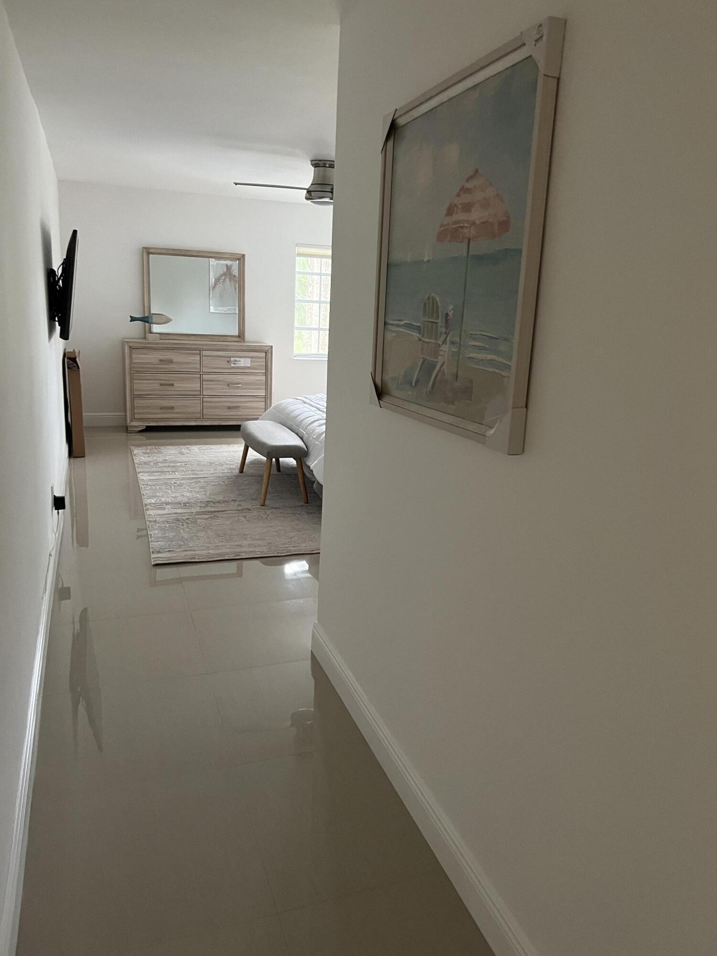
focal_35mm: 26
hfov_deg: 53.1
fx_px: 718
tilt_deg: -14.2
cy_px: 478
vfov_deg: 67.3
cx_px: 358
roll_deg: -2.4
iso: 500
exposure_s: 1/40
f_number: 1.5
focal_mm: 5.7
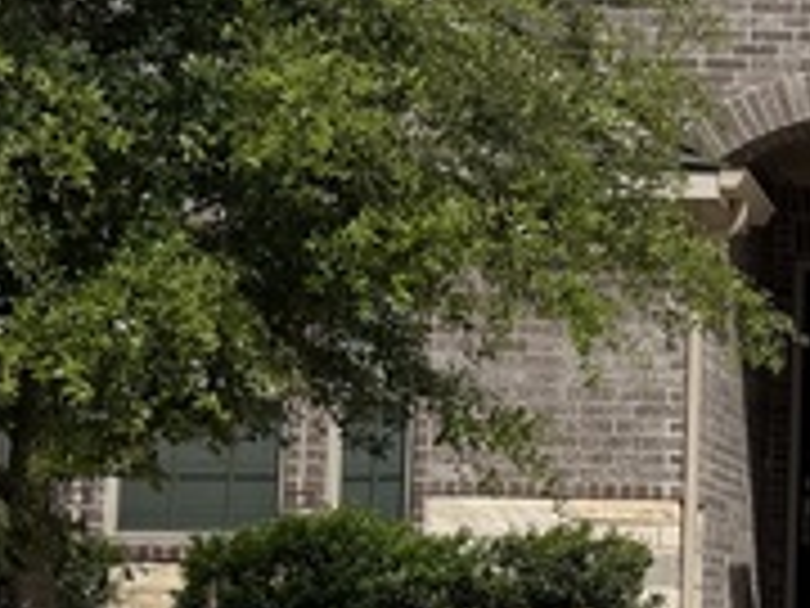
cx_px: 997
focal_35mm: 89
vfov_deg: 16.6
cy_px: 383
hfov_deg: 20.5
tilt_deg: +5.6
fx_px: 2083
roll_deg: -1.3
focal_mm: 6.76
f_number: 1.78
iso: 80
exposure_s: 1/14286
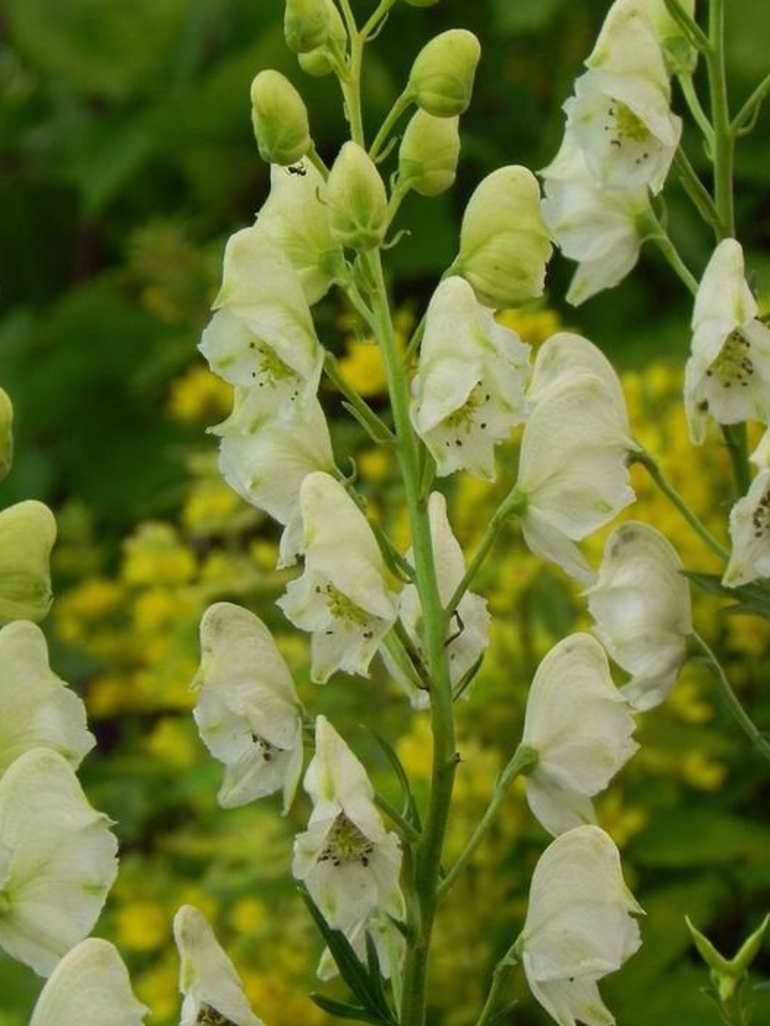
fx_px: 8361
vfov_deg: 7.0
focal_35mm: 282
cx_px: 373
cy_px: 460
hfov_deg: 5.3
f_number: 8
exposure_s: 1/160
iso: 160
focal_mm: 44
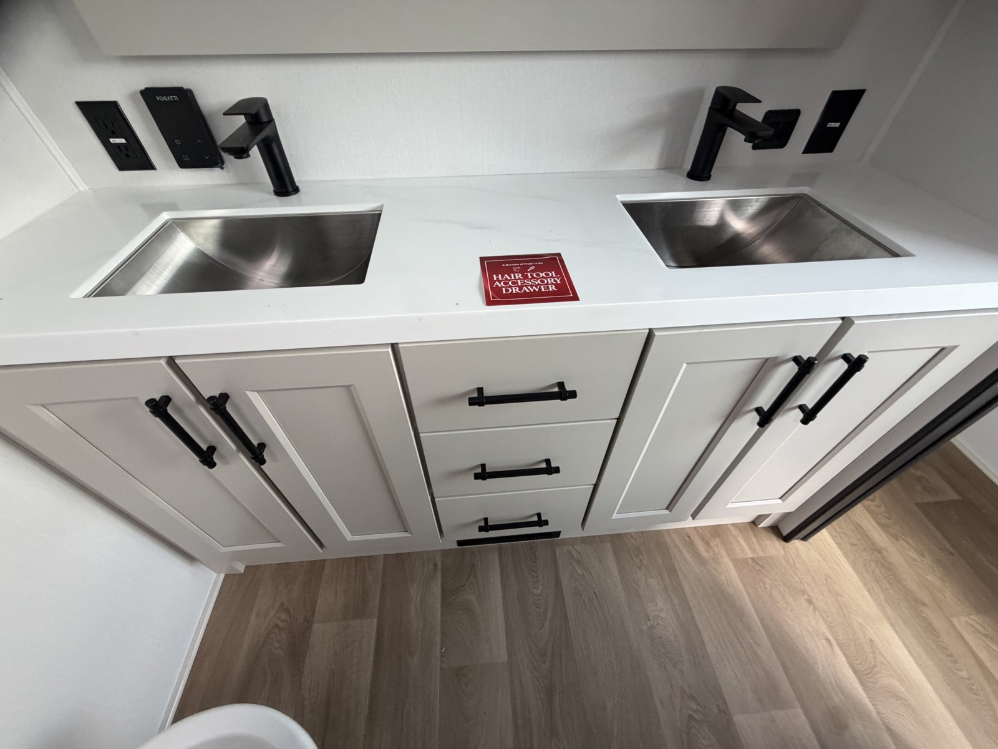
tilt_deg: -46.5
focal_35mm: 14
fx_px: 404
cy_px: 374
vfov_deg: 85.7
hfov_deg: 102.1
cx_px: 499
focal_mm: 2.22
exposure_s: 1/121
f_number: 2.2
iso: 250
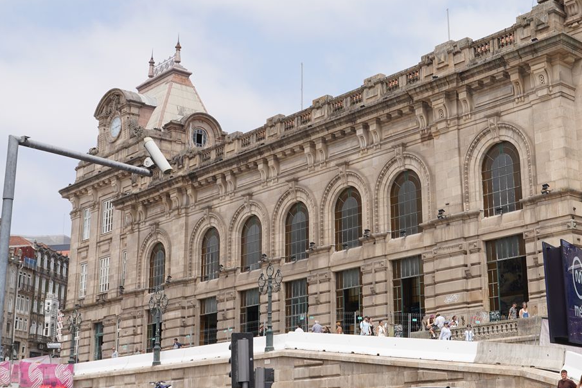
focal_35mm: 53
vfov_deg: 25.5
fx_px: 857
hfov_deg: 36.0
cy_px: 178
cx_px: 484
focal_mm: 24
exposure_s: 1/100
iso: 100
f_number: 13
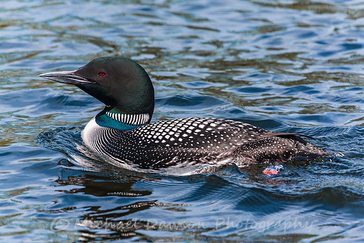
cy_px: 122
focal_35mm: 500
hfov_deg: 4.1
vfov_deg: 2.8
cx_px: 182
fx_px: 5057
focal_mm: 500
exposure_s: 1/1000
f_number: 8
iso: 500
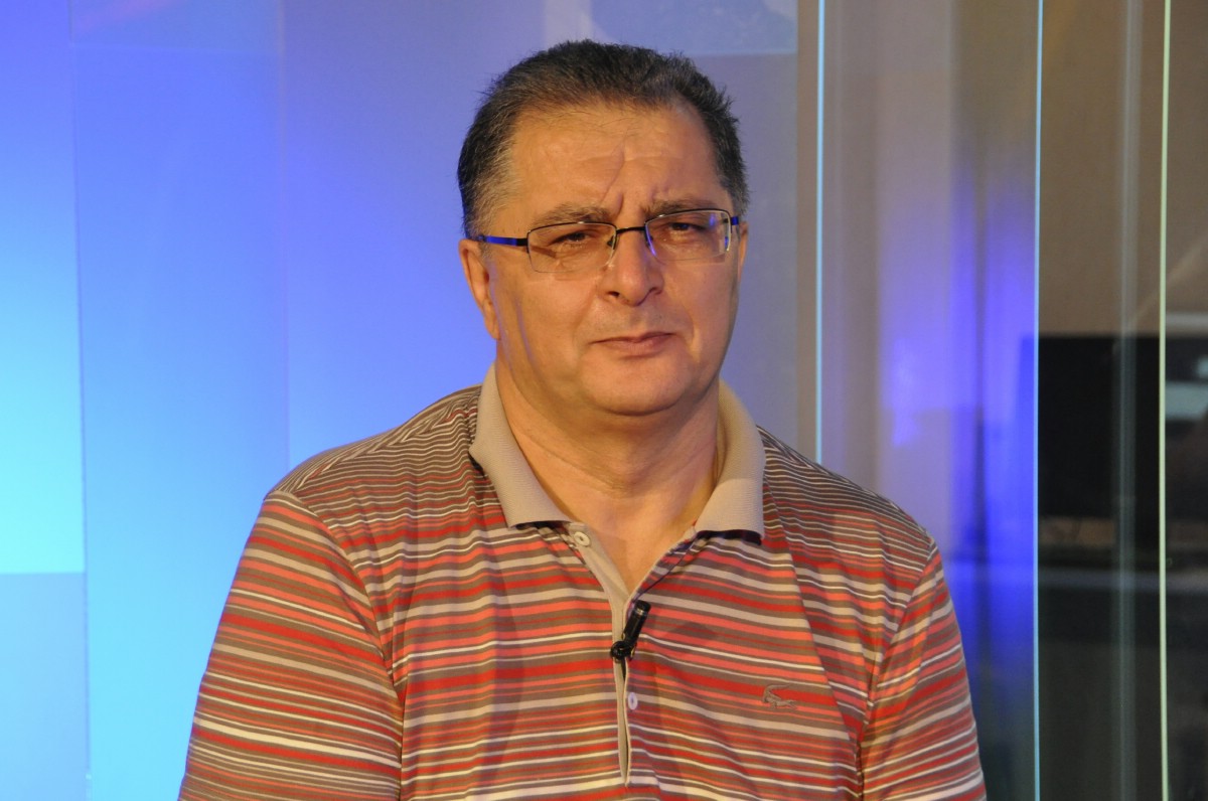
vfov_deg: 13.0
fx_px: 3518
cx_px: 604
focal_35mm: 105
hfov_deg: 19.5
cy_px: 400
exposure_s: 1/60
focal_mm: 70
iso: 1000
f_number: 5
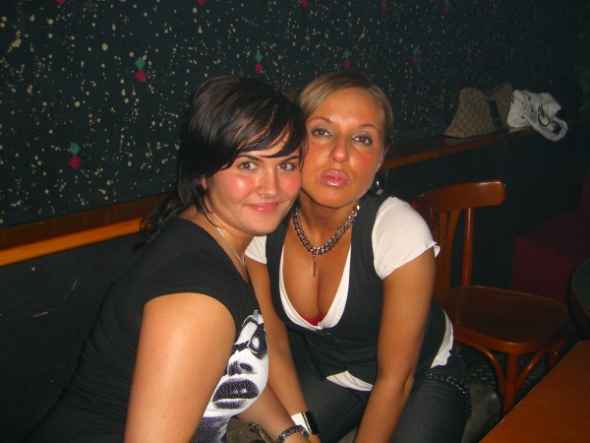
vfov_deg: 37.7
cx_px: 295
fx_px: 648
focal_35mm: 38
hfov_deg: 49.0
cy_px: 222
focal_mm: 7.9
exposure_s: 1/60
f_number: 2.8
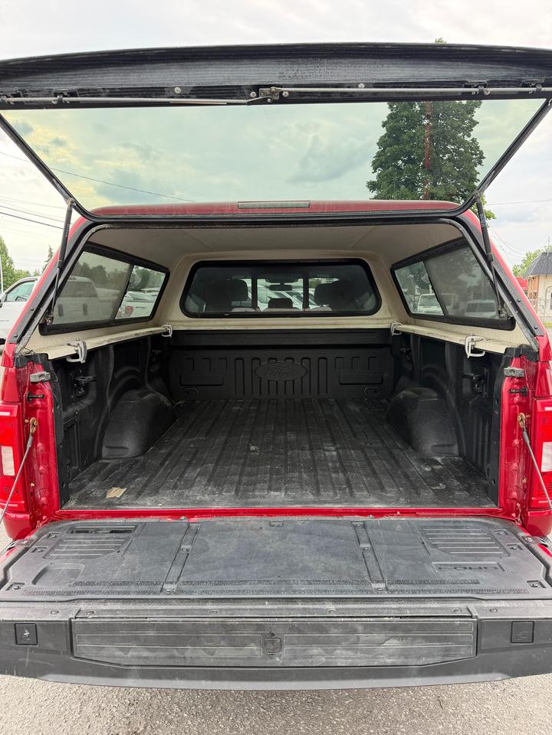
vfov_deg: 71.6
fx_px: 510
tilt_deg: -8.8
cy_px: 368
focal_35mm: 24
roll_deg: -0.2
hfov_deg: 56.8
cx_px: 276
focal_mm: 6.76
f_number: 1.78
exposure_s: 1/293
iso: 80
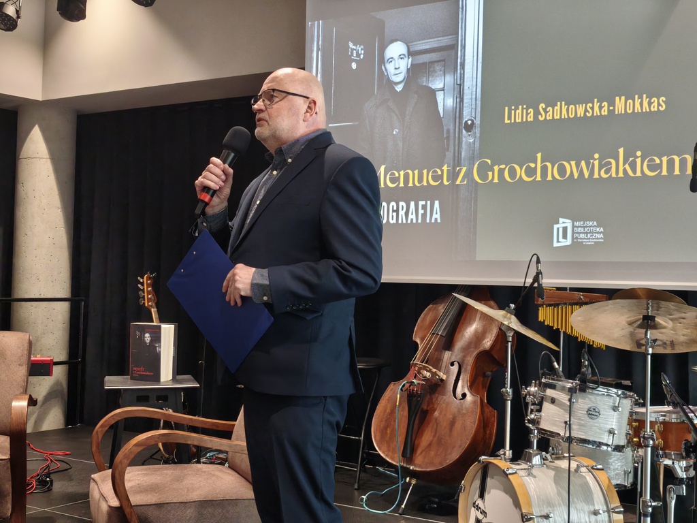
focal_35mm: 46
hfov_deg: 41.2
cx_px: 348
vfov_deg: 31.5
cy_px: 262
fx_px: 926
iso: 400
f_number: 1.6
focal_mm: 6.57
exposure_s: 1/100
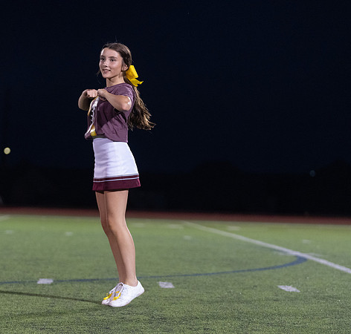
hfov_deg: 12.7
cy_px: 179
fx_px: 1571
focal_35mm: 140
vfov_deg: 12.2
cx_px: 147
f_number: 2.8
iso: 5000
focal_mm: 105
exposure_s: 1/1000
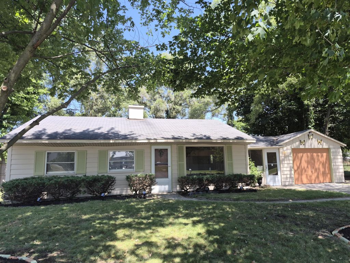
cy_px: 132
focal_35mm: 23
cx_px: 175
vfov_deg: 58.9
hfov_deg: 73.9
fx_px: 233
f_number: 1.8
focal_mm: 5.4
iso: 25
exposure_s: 1/447
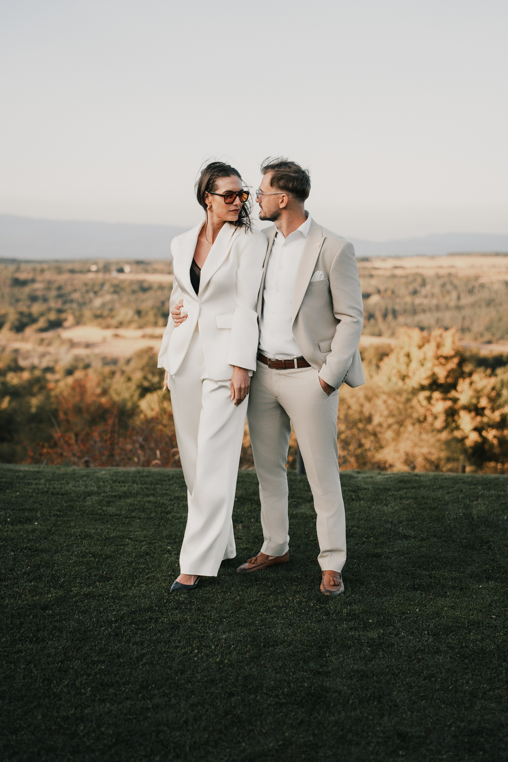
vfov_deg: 38.9
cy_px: 381
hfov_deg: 26.5
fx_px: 1079
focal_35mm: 51
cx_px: 254
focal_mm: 51
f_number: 2.2
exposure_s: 1/400
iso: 160
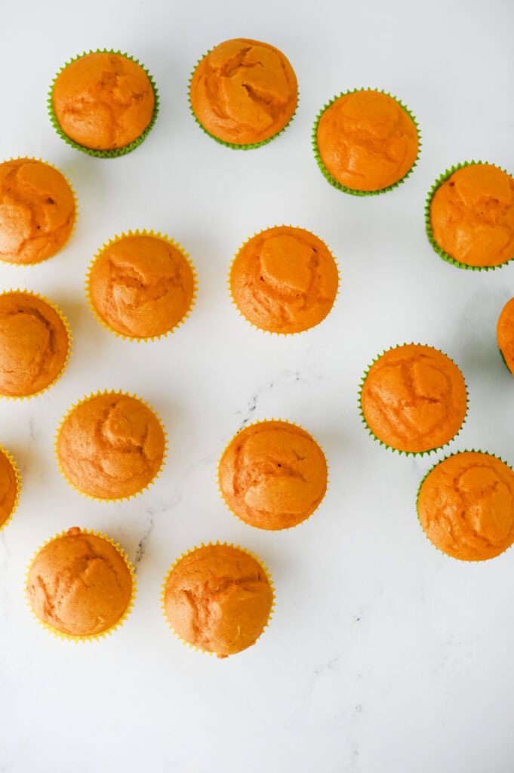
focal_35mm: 50
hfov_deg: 26.9
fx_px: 1073
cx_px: 257
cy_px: 386
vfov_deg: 39.6
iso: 100
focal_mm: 50
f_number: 3.2
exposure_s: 1/160
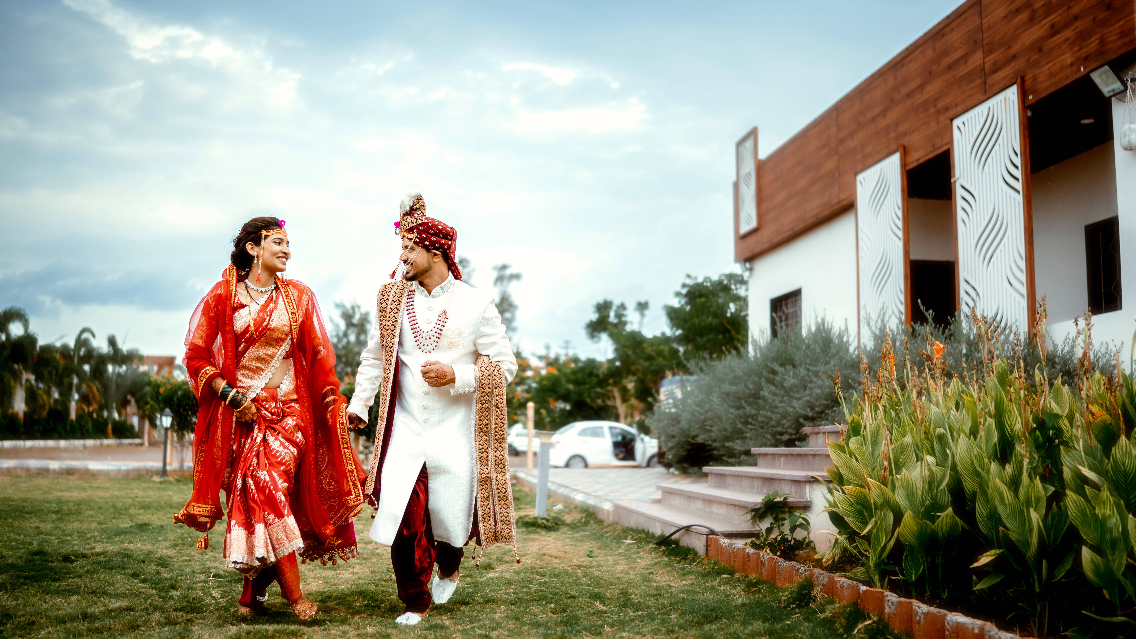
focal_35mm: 37
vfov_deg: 32.0
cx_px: 564
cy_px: 315
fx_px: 1115
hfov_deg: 54.0
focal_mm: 35
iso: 100
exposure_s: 1/1000
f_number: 1.4
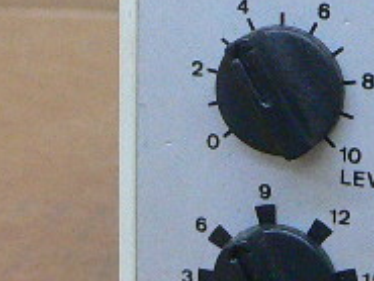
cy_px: 55
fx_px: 1308
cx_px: 299
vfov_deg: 12.2
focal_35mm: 121
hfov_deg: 16.2
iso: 200
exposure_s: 1/25
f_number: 2.8
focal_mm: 4.6
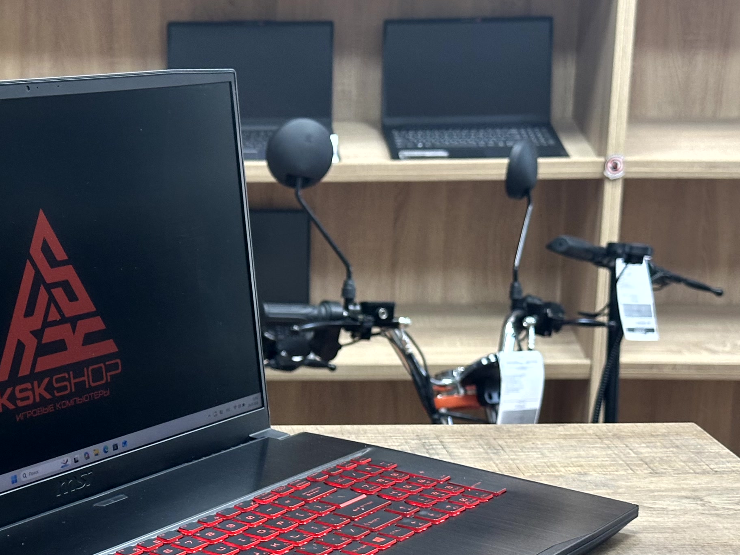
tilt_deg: -13.7
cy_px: 399
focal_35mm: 78
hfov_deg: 24.7
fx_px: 1667
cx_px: 157
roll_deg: -0.4
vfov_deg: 18.8
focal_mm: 6.86
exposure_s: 1/50
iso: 200
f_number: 1.78
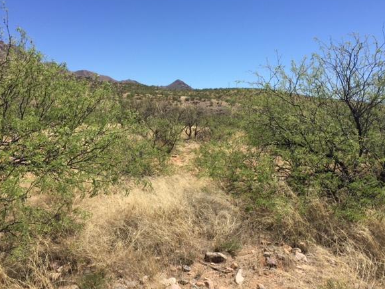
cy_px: 150
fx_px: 356
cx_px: 189
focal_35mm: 32
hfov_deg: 56.8
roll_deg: -1.2
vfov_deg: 44.2
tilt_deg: -5.7
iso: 32
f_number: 2.2
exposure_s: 1/1980
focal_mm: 4.15
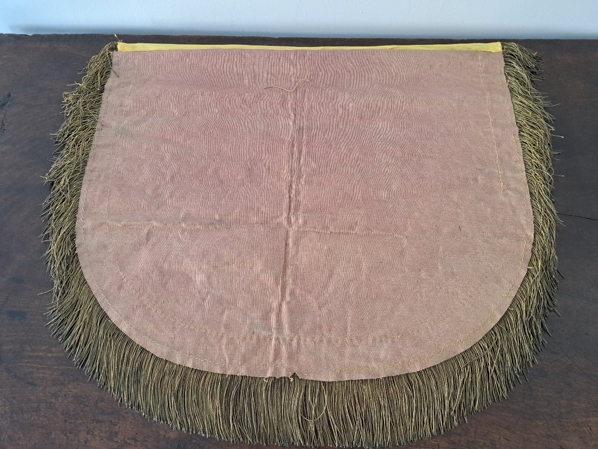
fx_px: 415
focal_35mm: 24
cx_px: 299
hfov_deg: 71.6
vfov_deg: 56.8
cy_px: 224
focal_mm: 5.23
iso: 500
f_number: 1.8
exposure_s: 1/50
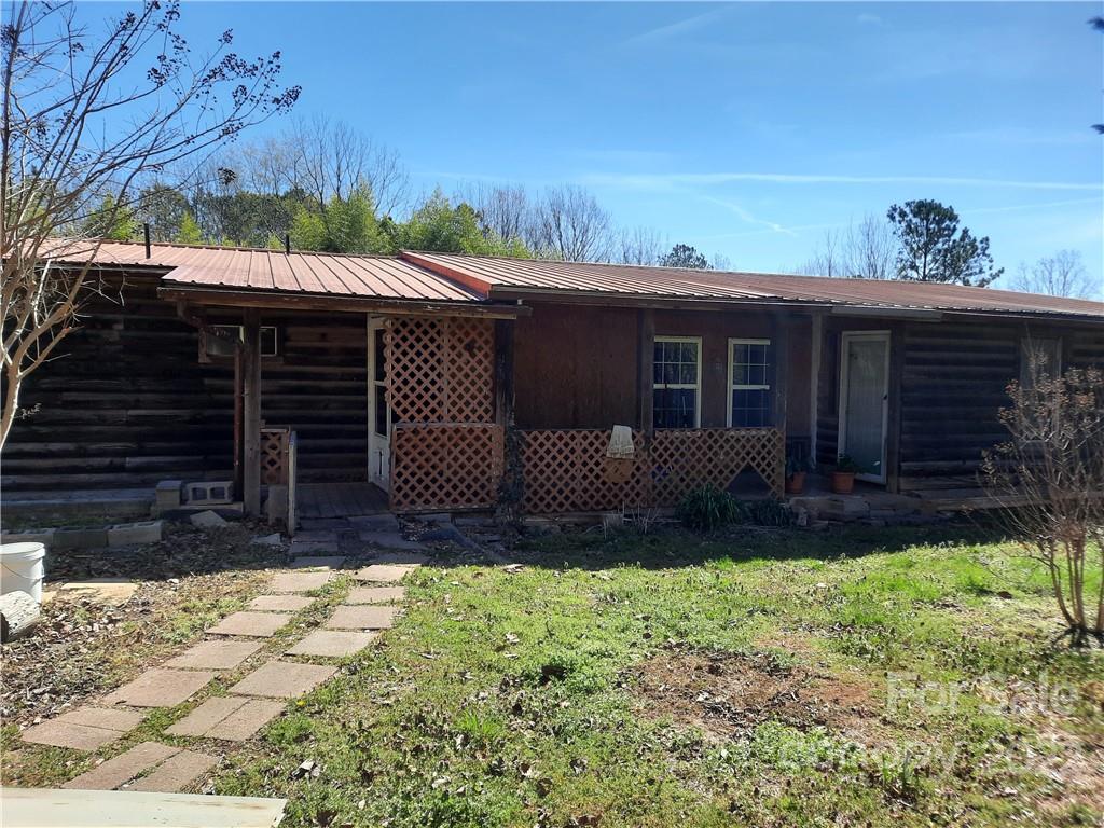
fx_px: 797
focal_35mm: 25
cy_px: 414
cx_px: 552
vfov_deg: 54.9
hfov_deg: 69.4
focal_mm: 4.6
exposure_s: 1/868
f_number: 2
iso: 32
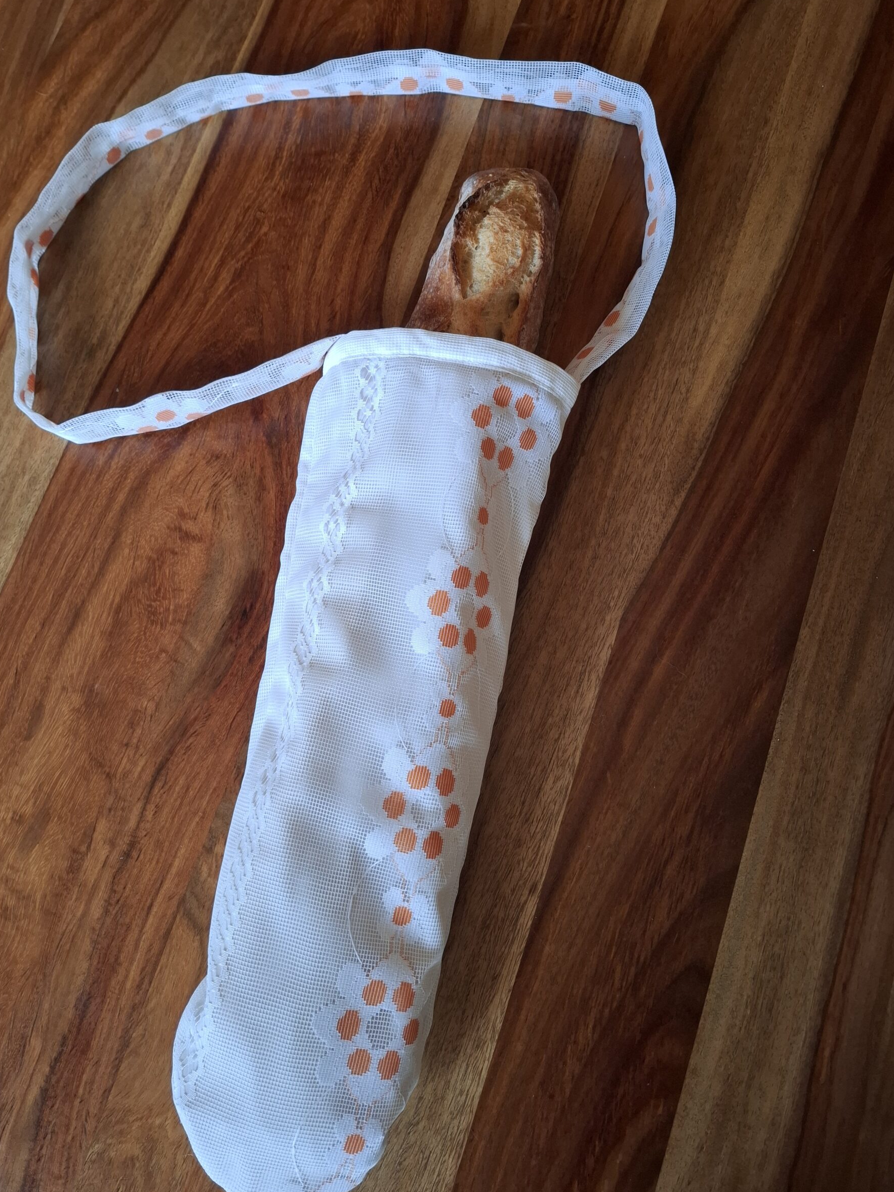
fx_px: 861
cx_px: 441
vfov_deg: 69.4
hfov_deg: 54.9
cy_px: 587
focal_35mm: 25
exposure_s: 1/100
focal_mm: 5.54
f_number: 1.8
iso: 160
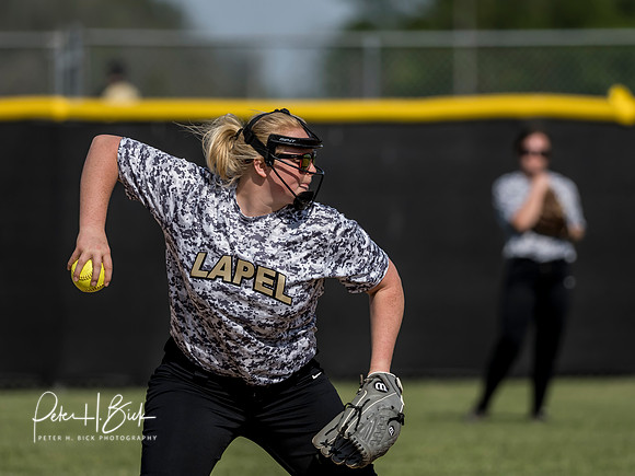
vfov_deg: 2.5
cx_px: 318
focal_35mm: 601
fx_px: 11025
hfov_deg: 3.3
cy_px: 238
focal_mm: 300
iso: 250
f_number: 4
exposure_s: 1/2000
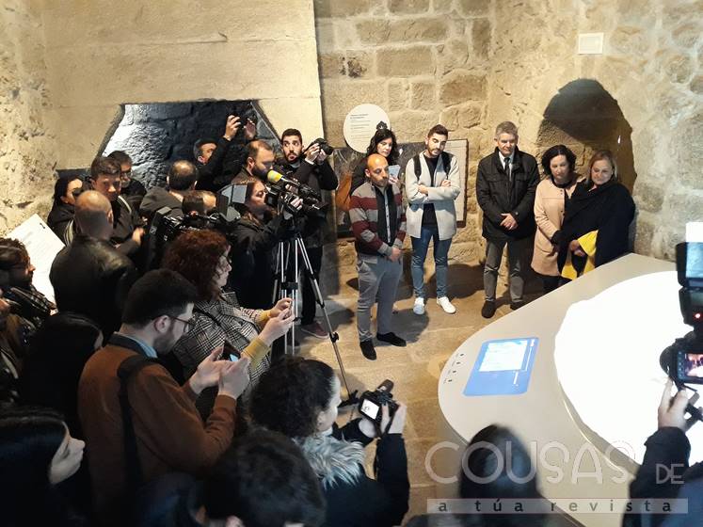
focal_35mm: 27
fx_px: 548
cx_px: 352
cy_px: 264
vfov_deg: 51.3
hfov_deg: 65.3
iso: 800
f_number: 1.7
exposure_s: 1/20
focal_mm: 3.71
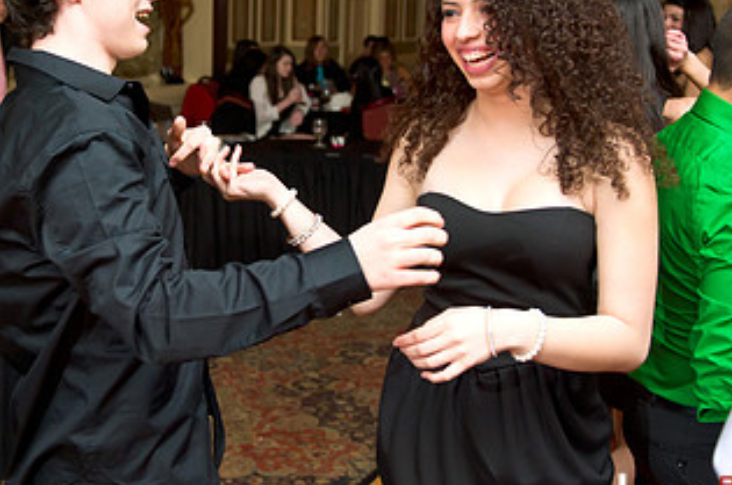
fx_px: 1198
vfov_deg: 22.8
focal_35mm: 59
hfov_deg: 33.7
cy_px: 149
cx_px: 246
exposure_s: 1/125
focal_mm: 32
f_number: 3.2
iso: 1600
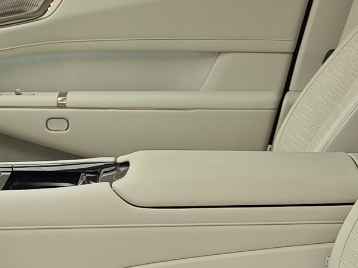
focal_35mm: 152
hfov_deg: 13.0
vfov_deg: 9.8
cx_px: 199
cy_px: 186
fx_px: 1572
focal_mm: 8.7
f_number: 1.9
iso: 125
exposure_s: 1/50
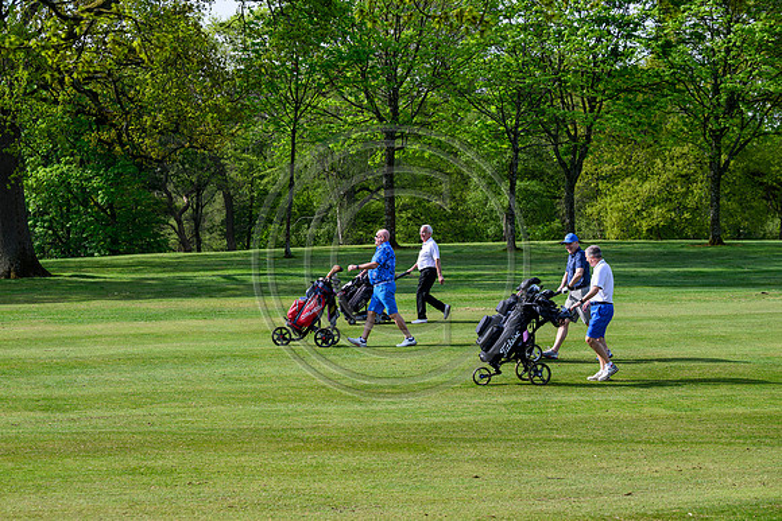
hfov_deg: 20.8
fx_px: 2129
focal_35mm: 98
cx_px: 391
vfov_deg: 14.0
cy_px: 260
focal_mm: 98
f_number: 5.6
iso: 500
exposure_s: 1/1250
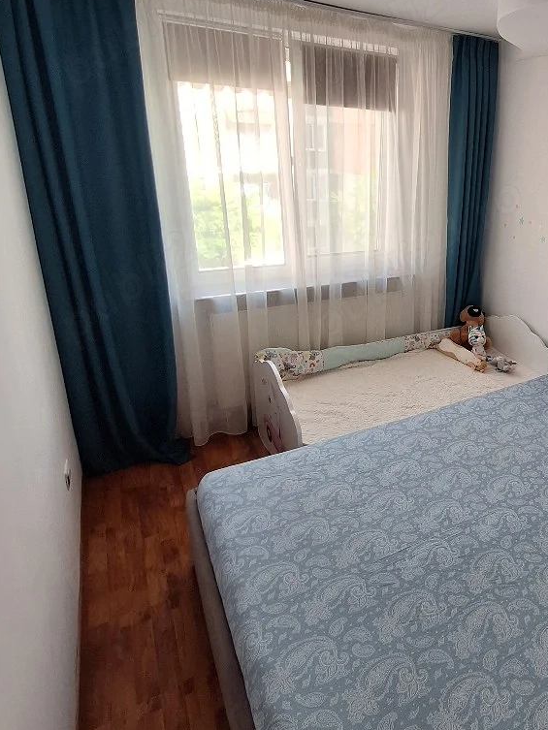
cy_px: 300
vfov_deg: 73.3
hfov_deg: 52.6
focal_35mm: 23
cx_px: 481
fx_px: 485
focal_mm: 1.74
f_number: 2.2
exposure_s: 1/50
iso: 50
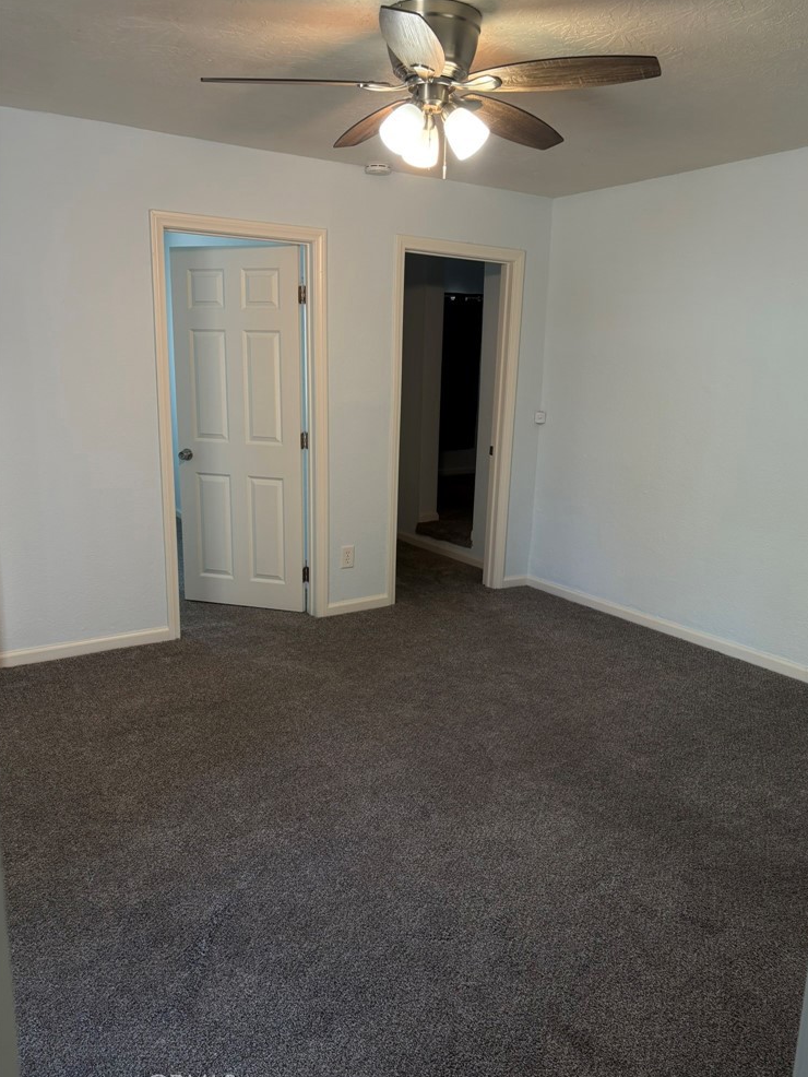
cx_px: 414
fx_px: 840
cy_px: 541
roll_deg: -1.4
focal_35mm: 27
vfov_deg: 65.3
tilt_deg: -11.6
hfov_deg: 51.4
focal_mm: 5.96
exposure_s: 1/60
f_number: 1.6
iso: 80
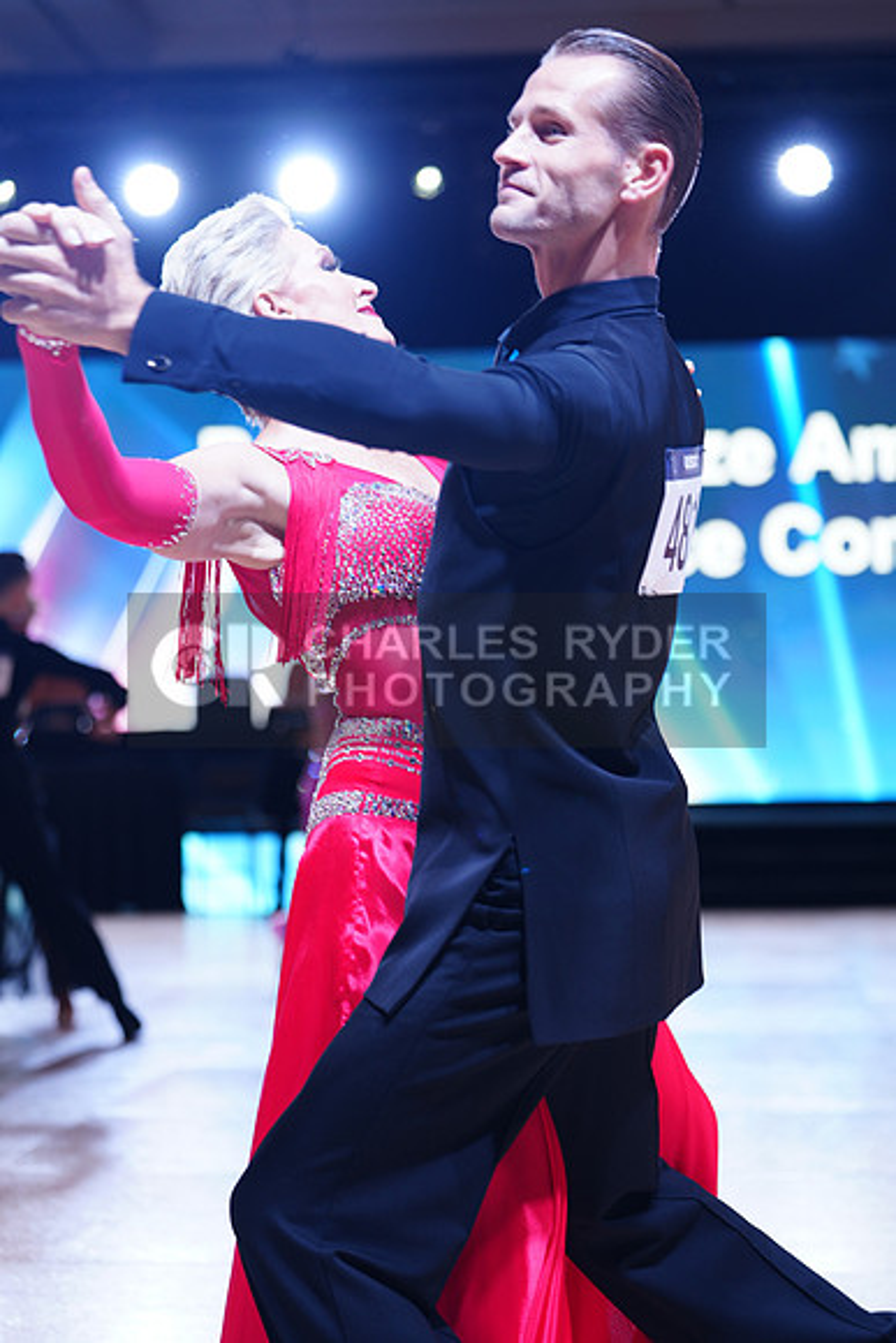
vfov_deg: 28.8
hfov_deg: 19.5
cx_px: 448
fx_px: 2612
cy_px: 672
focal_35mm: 70
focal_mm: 70
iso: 250
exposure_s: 1/160
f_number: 2.8
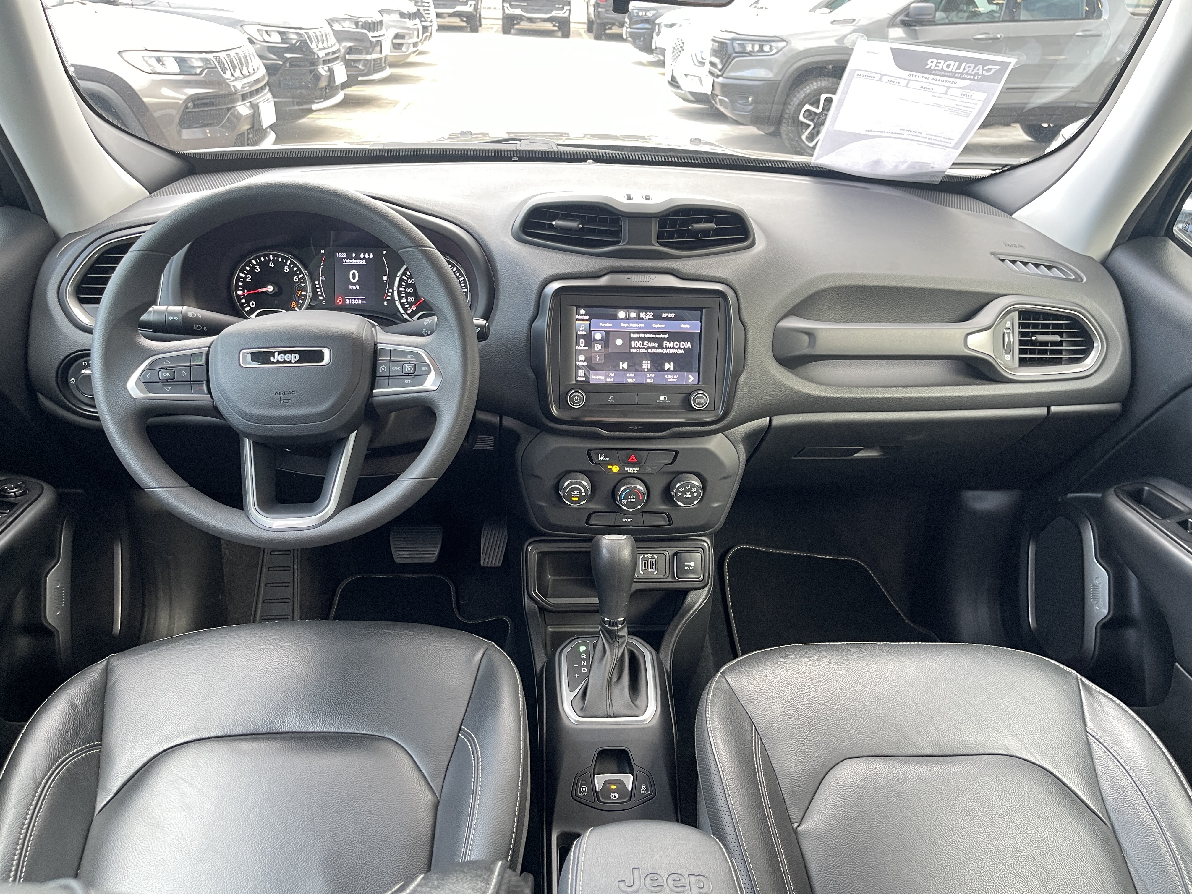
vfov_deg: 54.9
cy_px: 447
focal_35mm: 25
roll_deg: -2.4
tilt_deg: -27.5
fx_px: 861
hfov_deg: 69.4
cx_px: 596
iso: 200
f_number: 1.6
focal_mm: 5.1
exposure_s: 1/60
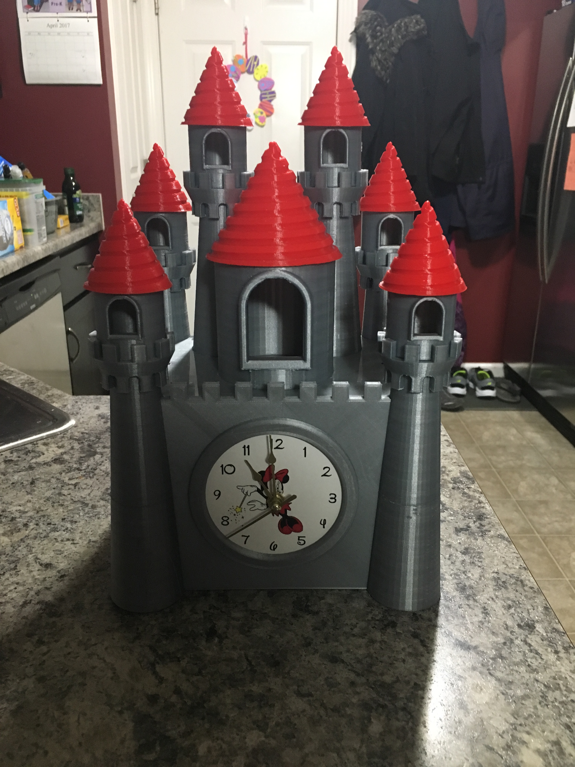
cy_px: 384
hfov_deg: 48.2
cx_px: 288
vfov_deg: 61.7
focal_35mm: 29
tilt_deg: -20.2
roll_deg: -0.9
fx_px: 642
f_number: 2.2
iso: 200
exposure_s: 1/15
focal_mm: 4.15
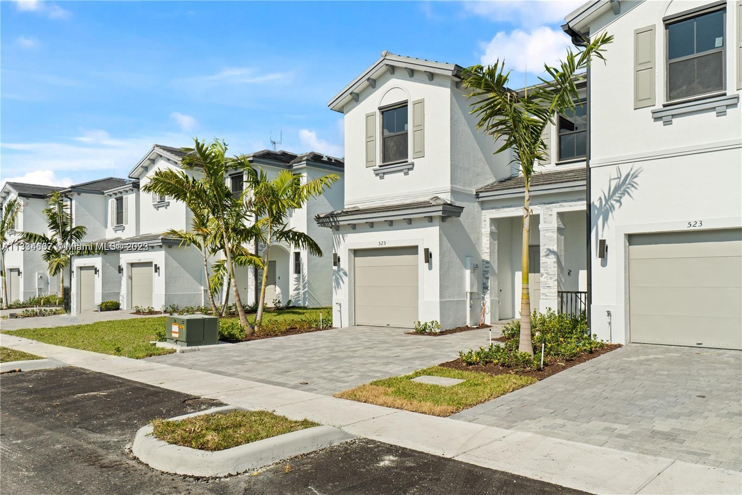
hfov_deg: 67.4
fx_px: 556
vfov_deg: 47.9
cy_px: 248
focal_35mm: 27
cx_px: 371
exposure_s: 1/200
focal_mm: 18
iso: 160
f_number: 8
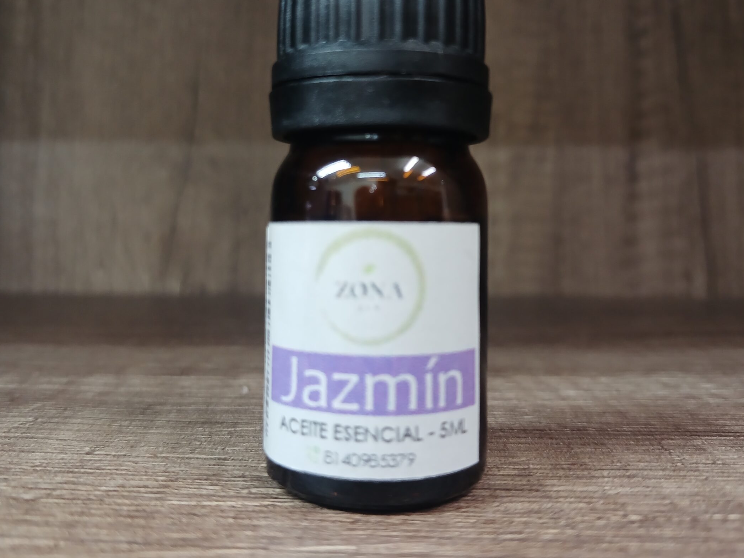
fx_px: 709
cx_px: 367
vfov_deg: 42.8
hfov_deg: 55.4
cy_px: 231
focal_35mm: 33
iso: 250
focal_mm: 4
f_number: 1.8
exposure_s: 1/40
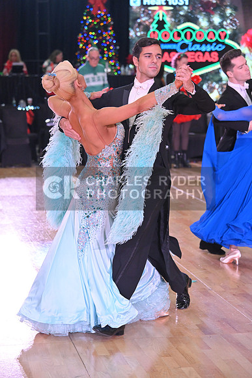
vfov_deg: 20.8
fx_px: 1028
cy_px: 189
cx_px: 126
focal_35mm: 98
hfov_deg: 14.0
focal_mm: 98
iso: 3200
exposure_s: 1/400
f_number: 5.6
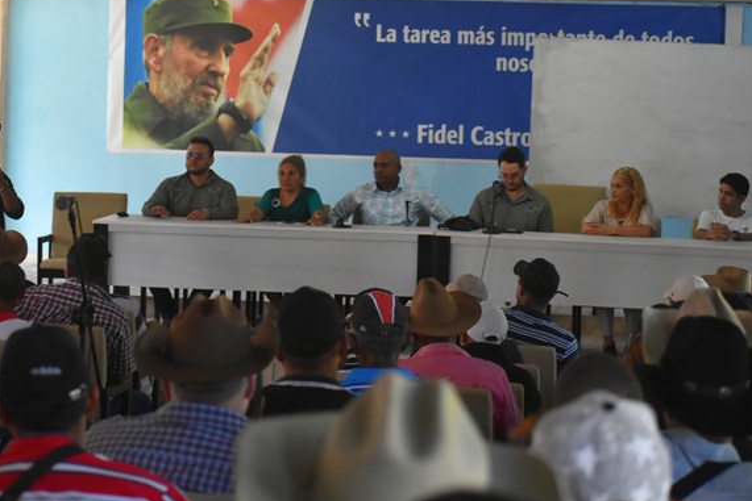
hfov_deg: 16.0
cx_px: 350
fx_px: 2674
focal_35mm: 128
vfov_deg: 10.7
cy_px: 222
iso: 2200
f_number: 4.5
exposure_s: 1/125
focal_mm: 70
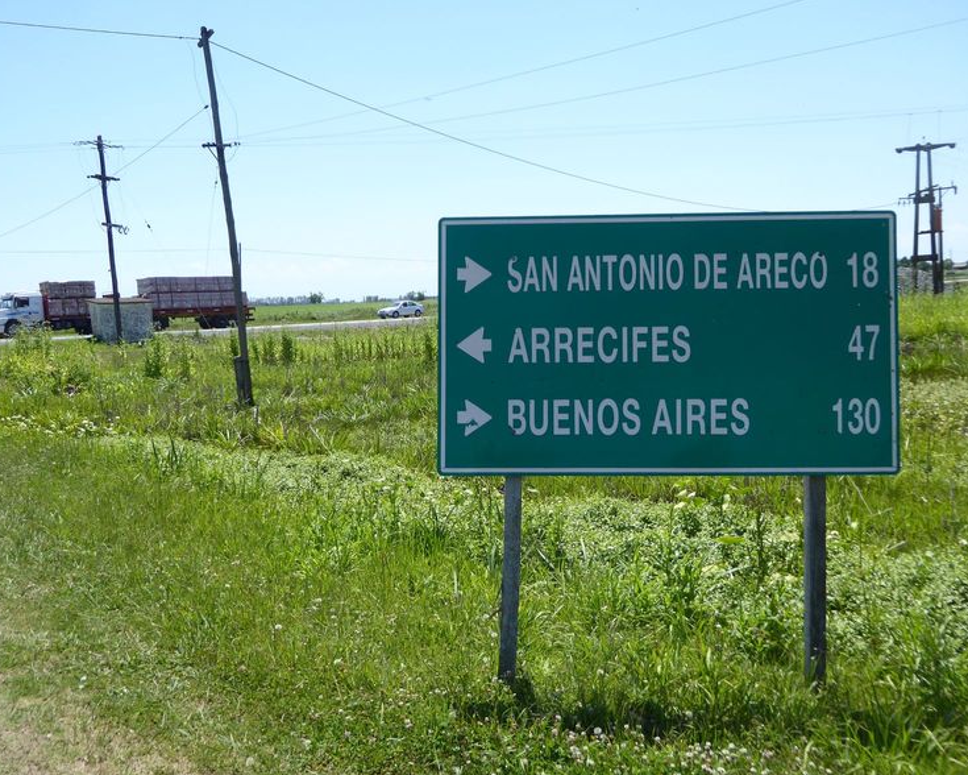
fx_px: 974
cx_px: 449
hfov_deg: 52.8
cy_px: 393
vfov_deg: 43.4
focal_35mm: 34
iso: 80
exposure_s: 1/640
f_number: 3.5
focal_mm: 5.4
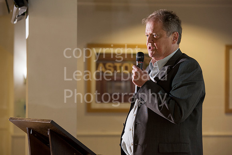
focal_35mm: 135
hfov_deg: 15.2
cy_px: 78
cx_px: 116
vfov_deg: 10.2
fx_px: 870
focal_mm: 135
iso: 1250
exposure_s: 1/200
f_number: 5
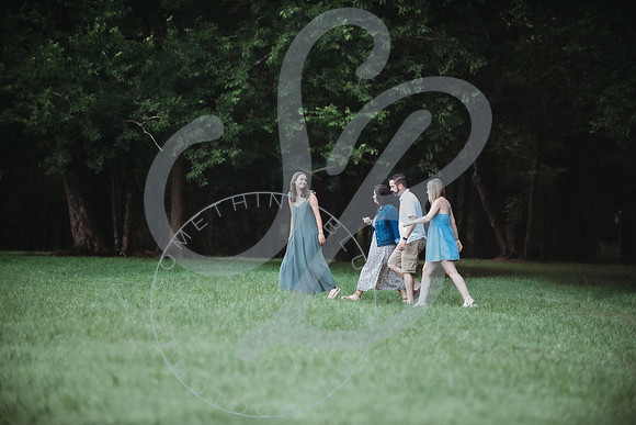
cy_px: 213
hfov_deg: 10.1
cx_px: 321
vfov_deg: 6.7
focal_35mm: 204
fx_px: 3603
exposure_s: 1/160
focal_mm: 200
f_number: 2.8
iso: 800
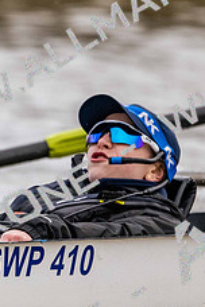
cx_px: 59
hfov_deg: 1.3
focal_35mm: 1020
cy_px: 157
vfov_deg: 2.0
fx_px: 8712
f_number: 4.5
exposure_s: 1/1600
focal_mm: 400
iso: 2500
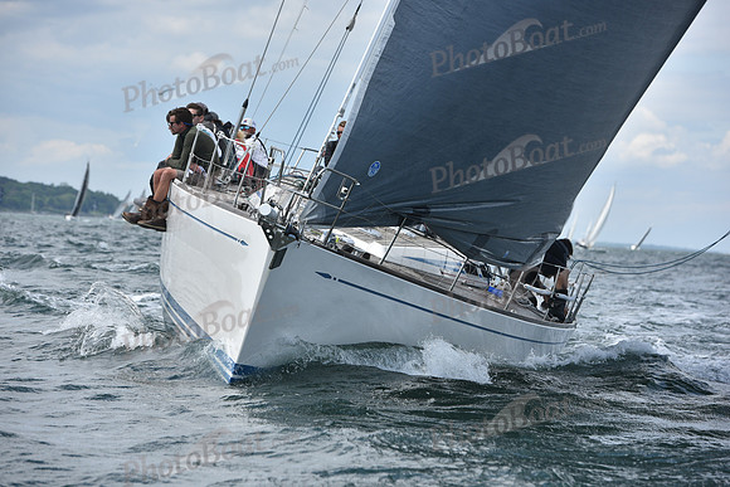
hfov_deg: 12.1
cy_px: 244
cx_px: 365
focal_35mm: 170
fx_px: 3448
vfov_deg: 8.1
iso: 250
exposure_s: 1/1250
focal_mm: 170
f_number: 6.3
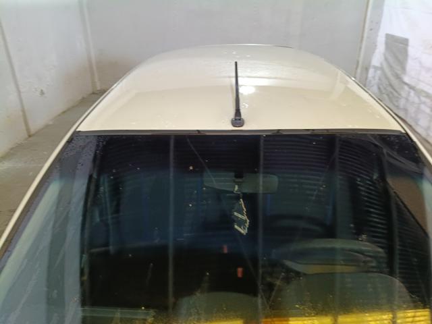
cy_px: 162
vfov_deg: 53.1
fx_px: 324
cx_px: 216
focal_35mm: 26
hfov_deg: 67.3
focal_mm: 4.81
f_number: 1.8
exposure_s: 1/40
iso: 845
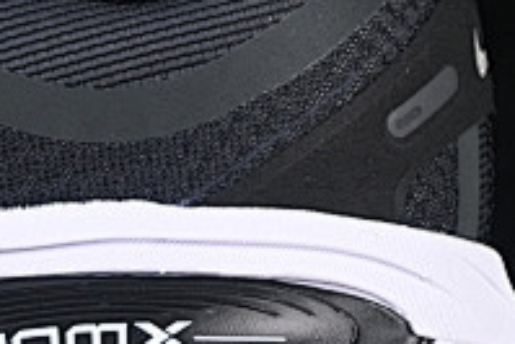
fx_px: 5826
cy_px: -10
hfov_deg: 5.0
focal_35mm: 407
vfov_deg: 3.4
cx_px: -380
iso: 160
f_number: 6.3
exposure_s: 1/60
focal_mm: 50
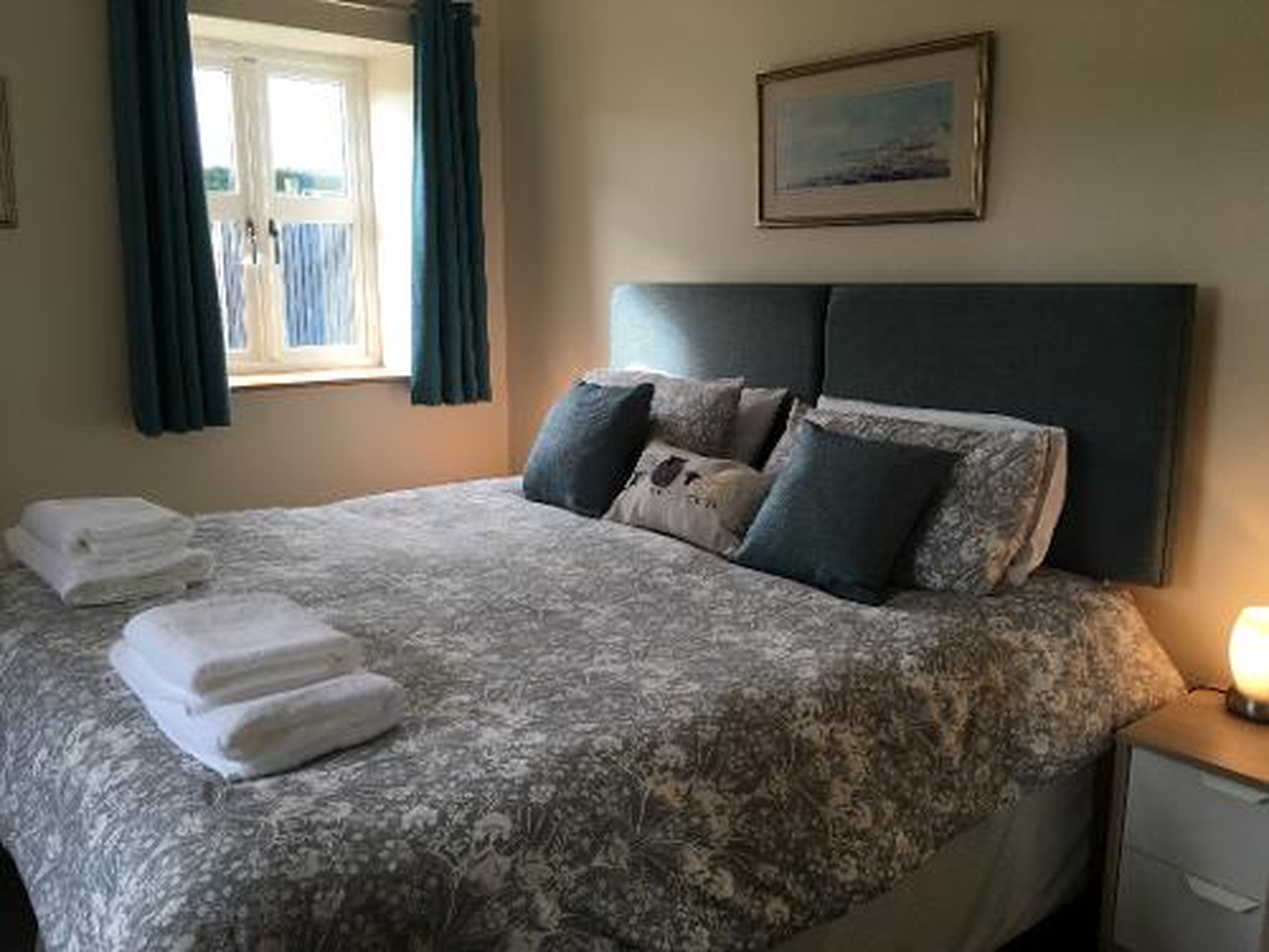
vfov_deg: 48.2
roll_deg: -0.3
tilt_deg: -11.8
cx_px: 634
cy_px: 476
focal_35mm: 29
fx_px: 1063
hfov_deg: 61.7
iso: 40
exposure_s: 1/100
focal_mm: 4.15
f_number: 2.2
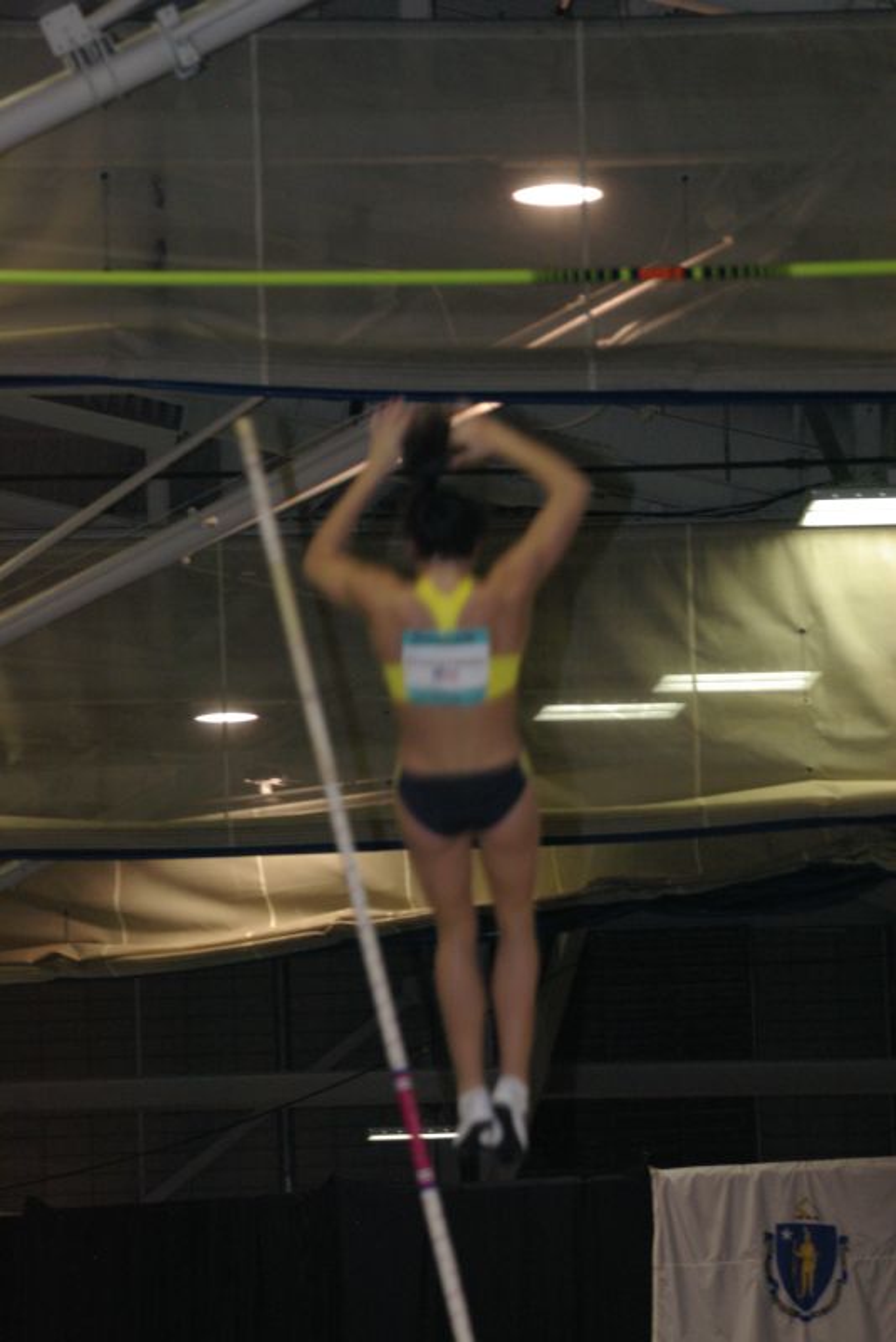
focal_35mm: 240
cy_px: 671
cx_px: 448
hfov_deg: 5.7
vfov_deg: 8.6
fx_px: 8952
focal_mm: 160
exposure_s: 1/125
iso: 800
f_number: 7.1
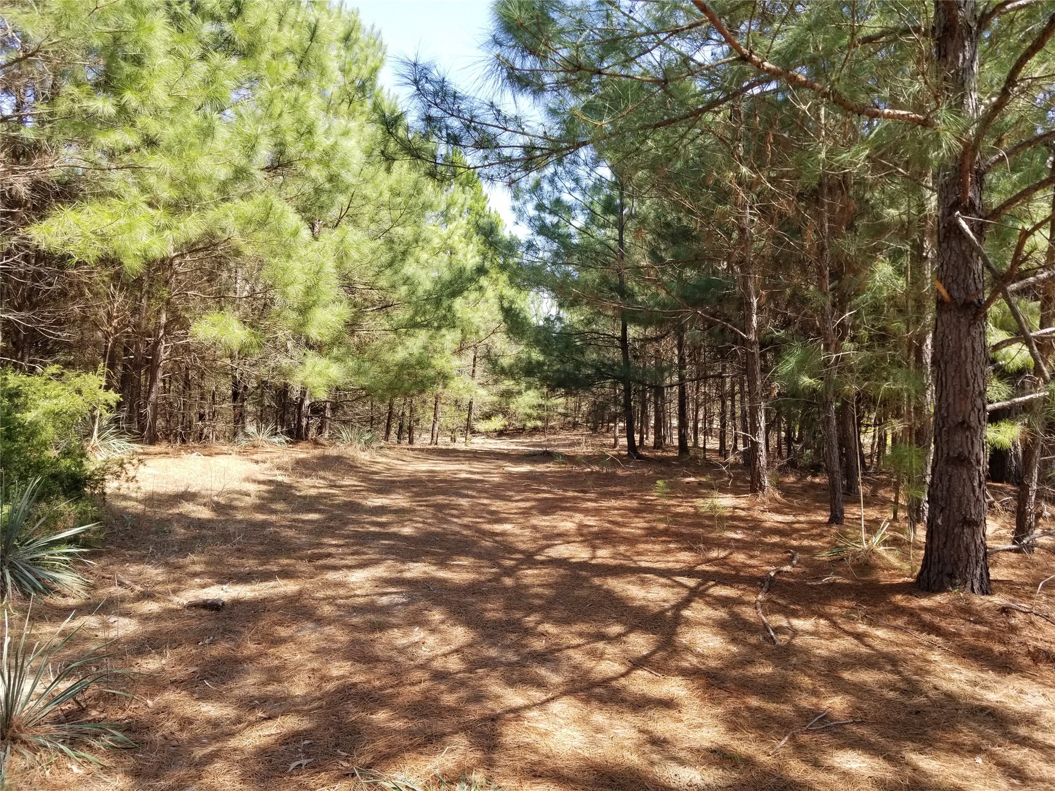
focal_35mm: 26
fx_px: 792
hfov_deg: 67.3
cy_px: 396
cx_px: 528
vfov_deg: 53.1
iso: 50
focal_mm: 4.3
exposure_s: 1/470
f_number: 1.7
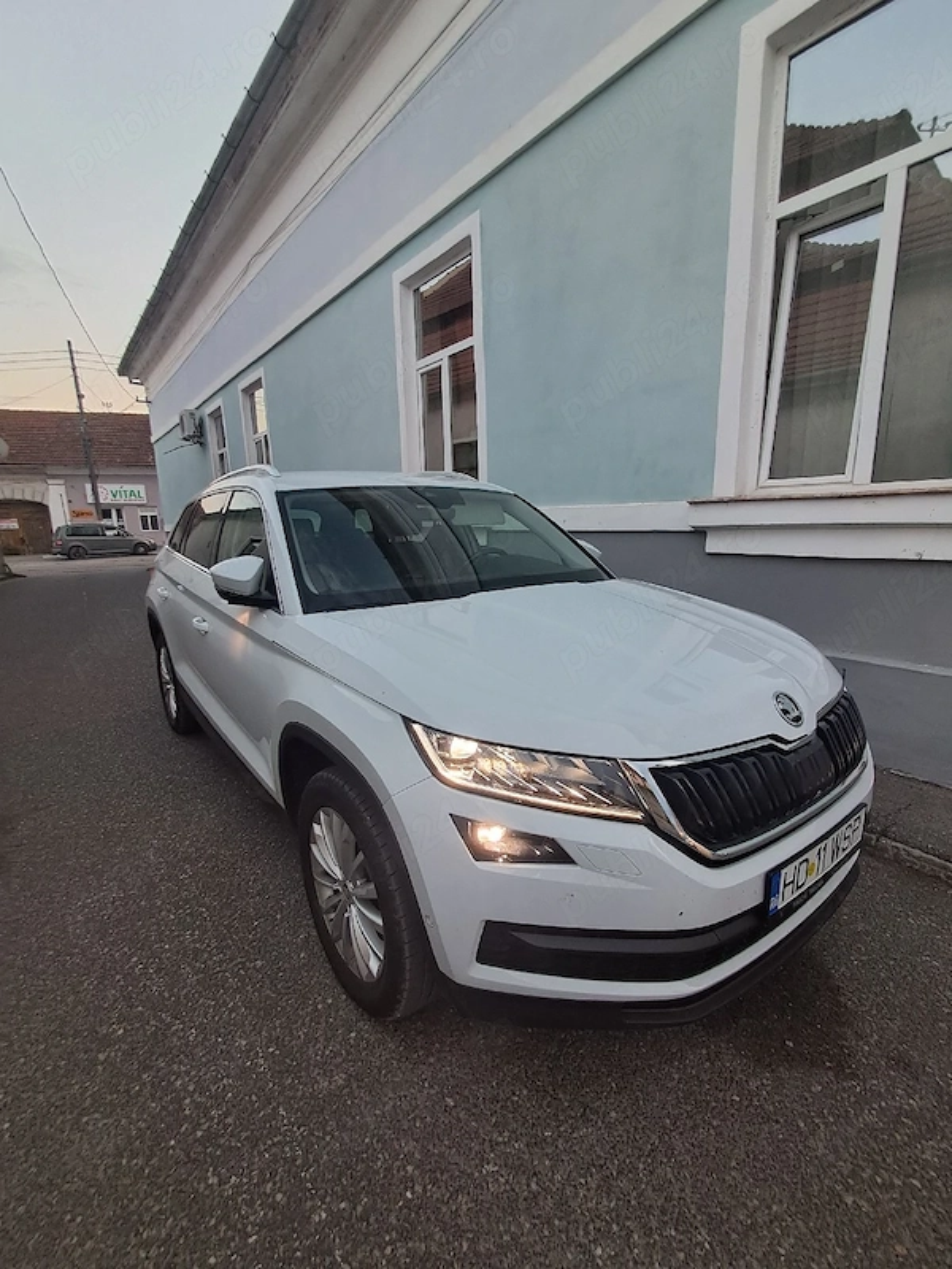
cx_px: 476
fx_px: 587
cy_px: 634
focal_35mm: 16
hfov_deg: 78.1
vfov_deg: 94.5
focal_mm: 1.64
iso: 80
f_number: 2.2
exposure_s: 1/33
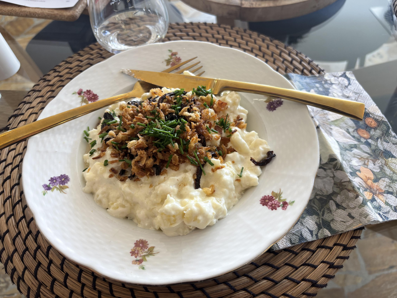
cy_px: 149
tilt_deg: -54.1
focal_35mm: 26
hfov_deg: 67.3
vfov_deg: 53.1
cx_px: 198
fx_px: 298
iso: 80
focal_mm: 5.96
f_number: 1.6
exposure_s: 1/100
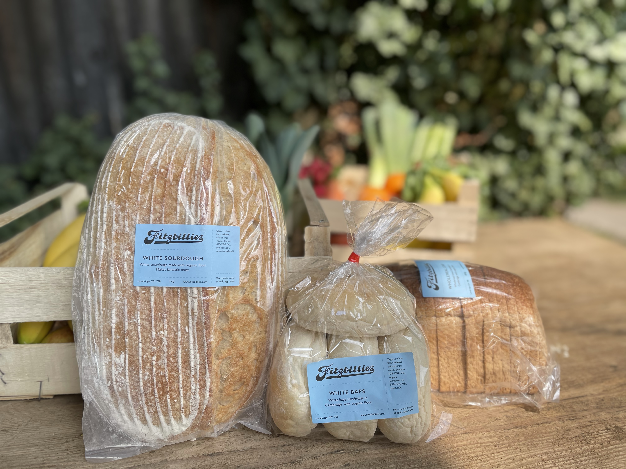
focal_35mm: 26
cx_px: 313
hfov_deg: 67.3
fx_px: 470
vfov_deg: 53.1
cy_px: 234
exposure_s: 1/1221
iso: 32
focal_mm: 4.2
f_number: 1.6
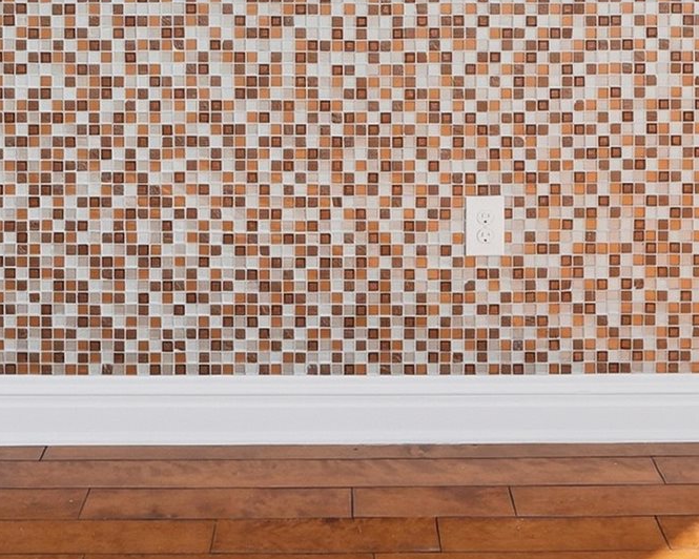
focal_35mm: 66
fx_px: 1363
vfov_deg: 21.5
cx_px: 347
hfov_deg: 28.8
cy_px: -116
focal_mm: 15.2
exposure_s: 1/640
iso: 500
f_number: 9
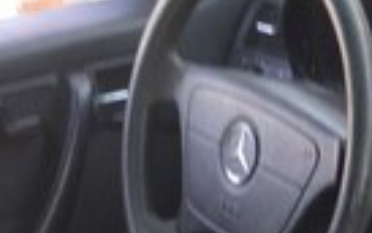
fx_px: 1127
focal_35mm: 111
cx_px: 502
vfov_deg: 11.3
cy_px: 360
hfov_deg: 17.4
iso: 40
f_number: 2.2
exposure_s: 1/50
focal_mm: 4.15
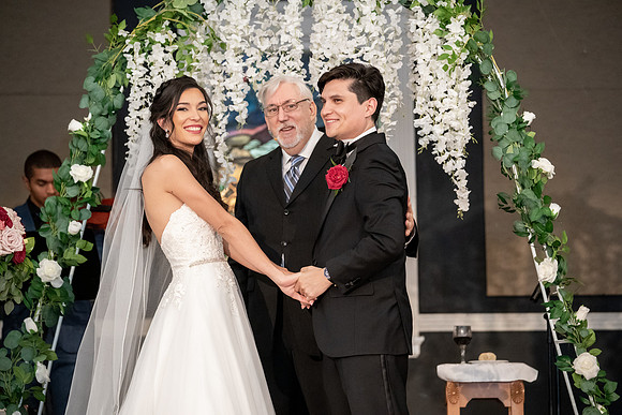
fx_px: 2177
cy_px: 208
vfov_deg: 10.9
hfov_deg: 16.3
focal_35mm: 126
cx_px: 311
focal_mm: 126
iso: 8000
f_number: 4
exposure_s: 1/200
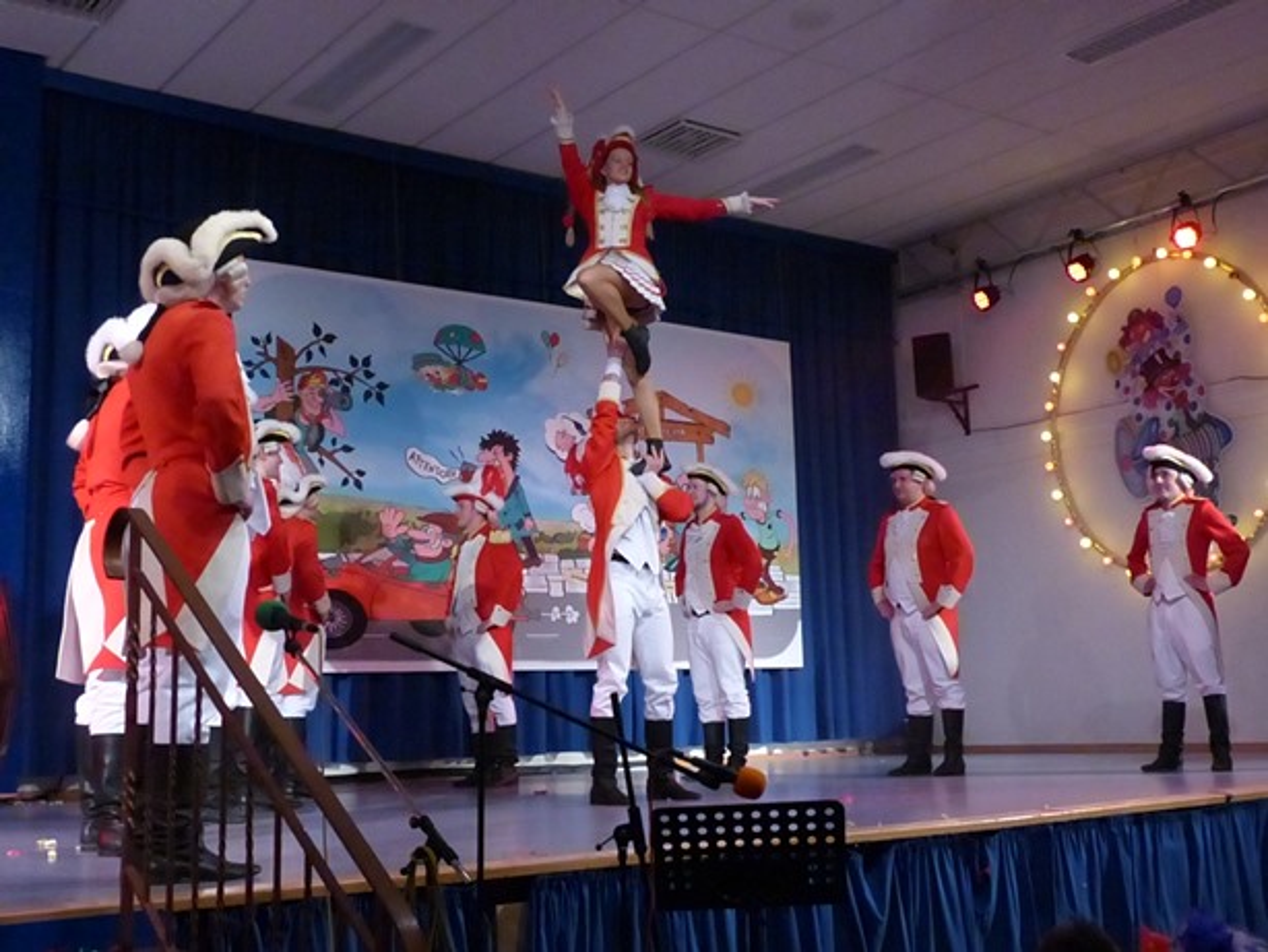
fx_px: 1539
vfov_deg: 34.4
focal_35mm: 42
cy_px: 476
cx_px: 634
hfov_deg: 44.8
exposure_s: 1/200
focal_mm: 7.6
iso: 1600
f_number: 4
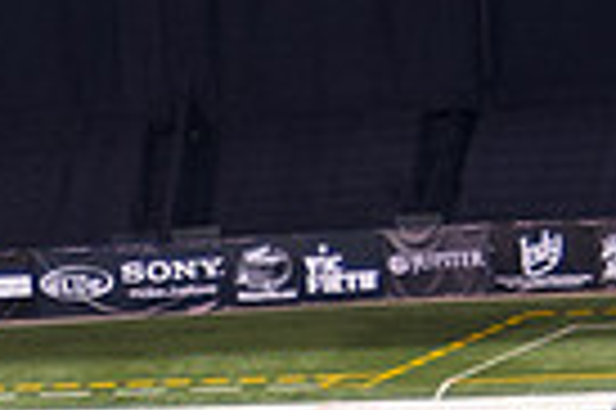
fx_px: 4854
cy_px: 677
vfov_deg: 4.8
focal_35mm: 284
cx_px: 186
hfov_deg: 7.3
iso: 900
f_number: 4.5
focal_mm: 42
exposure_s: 1/200
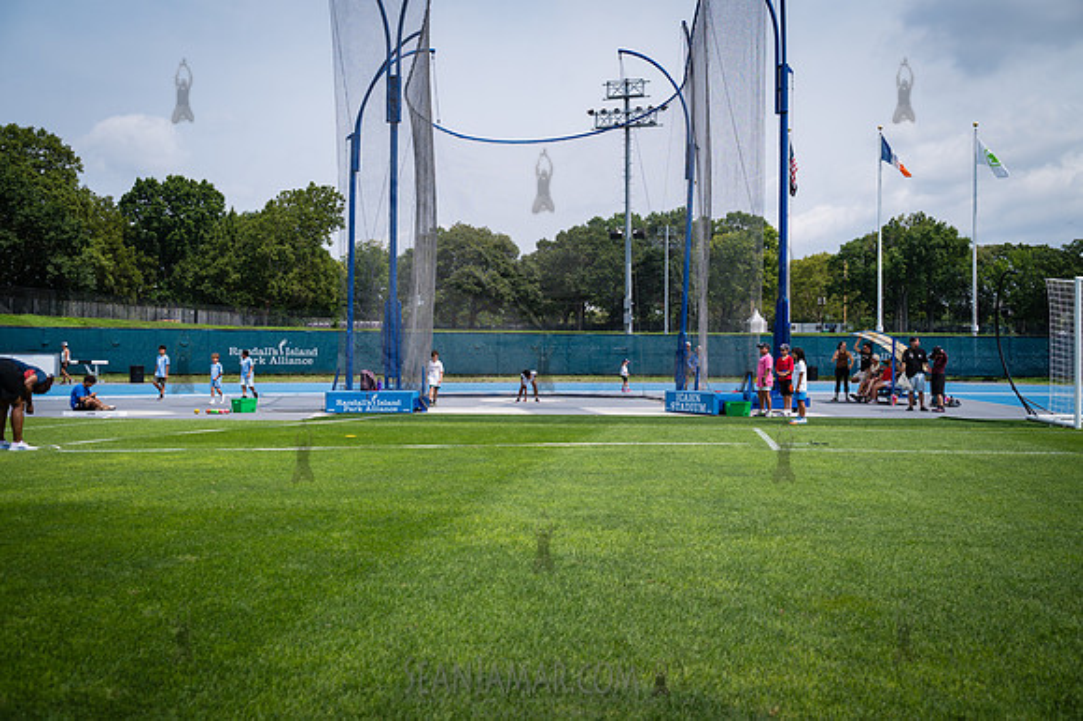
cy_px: 360
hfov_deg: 54.5
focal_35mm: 35
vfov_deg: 37.8
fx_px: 1052
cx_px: 542
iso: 100
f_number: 5
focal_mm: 35
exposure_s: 1/640
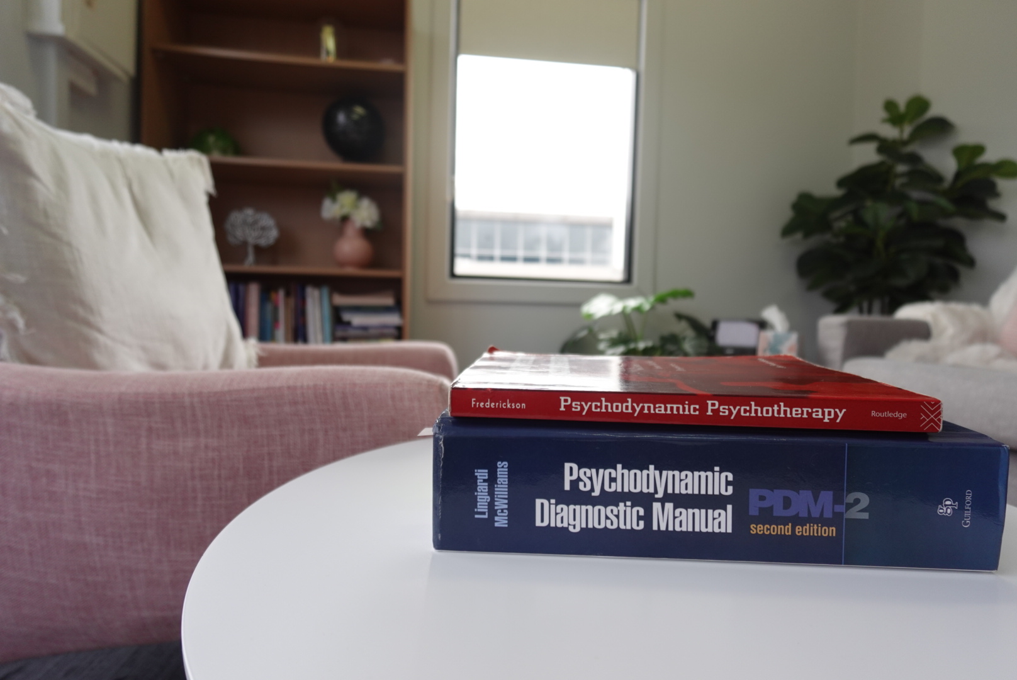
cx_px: 508
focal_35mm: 18
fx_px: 509
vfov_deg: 67.5
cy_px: 340
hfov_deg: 90.0
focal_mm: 6.9
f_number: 1.8
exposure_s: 1/200
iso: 125
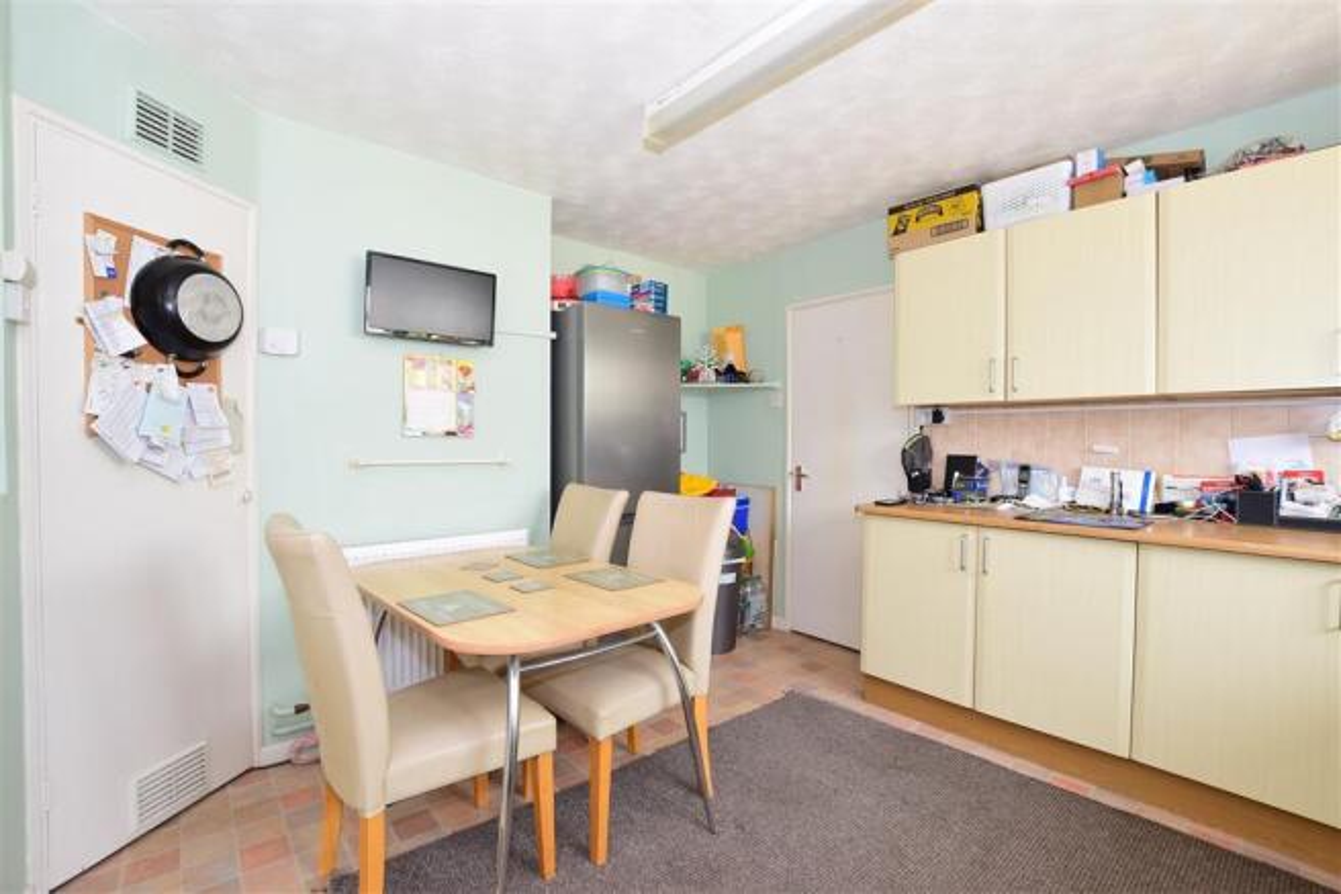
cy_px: 447
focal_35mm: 15
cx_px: 670
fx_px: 559
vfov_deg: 77.3
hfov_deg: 100.4
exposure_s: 1/13
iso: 400
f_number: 7.1
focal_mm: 10
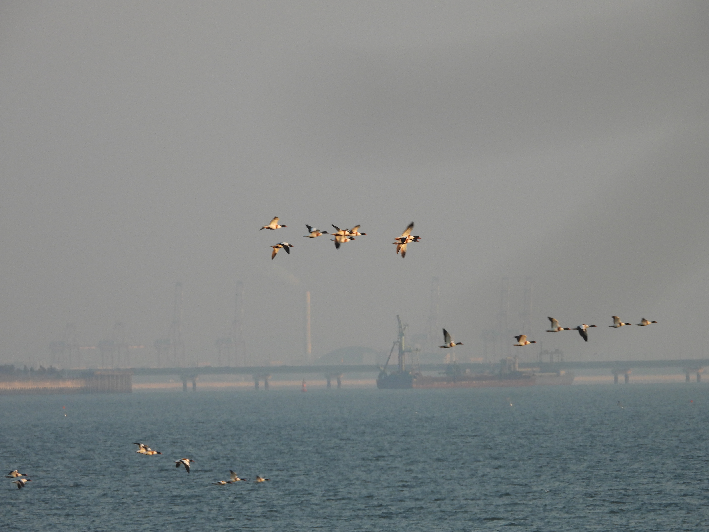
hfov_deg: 3.1
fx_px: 13313
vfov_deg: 2.3
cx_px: 354
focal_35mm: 650
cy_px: 266
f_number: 5
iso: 160
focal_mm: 117
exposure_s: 1/250
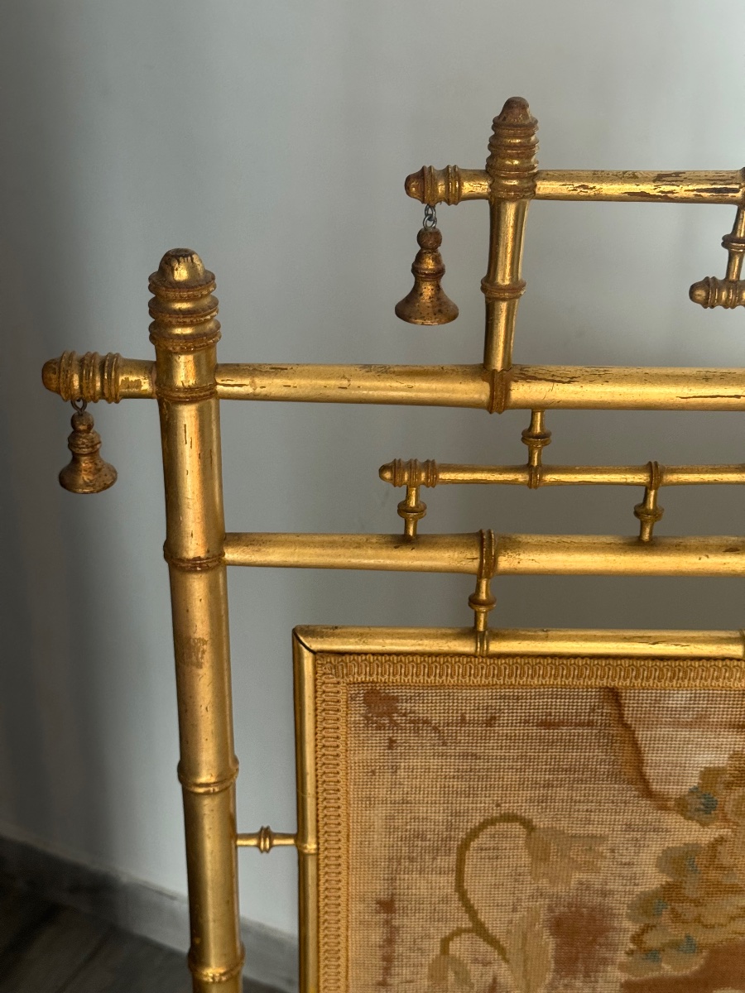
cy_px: 496
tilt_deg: -30.5
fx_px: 1377
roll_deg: -1.6
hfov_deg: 30.3
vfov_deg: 39.7
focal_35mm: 48
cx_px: 372
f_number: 1.78
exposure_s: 1/51
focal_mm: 6.76
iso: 250
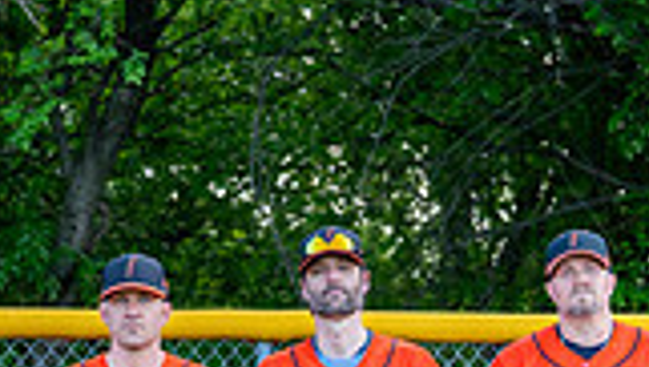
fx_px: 3721
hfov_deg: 10.0
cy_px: 591
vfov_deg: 5.6
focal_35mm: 216
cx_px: 410
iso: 200
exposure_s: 1/500
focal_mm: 50
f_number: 2.8
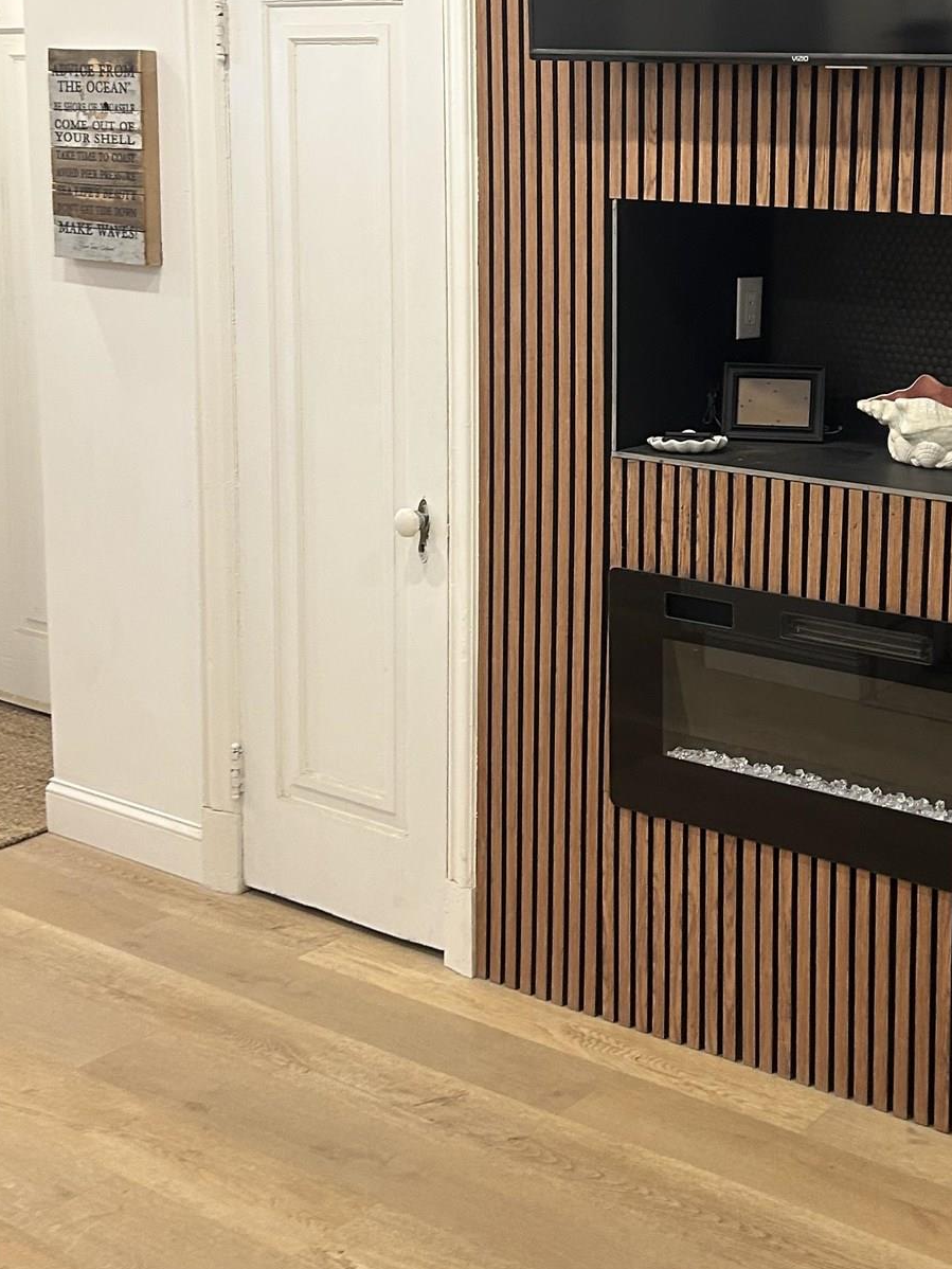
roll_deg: -0.6
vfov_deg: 37.7
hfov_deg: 28.3
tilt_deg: -9.1
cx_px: 808
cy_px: 412
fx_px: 1833
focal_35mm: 50
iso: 160
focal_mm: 5.7
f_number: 1.5
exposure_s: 1/60
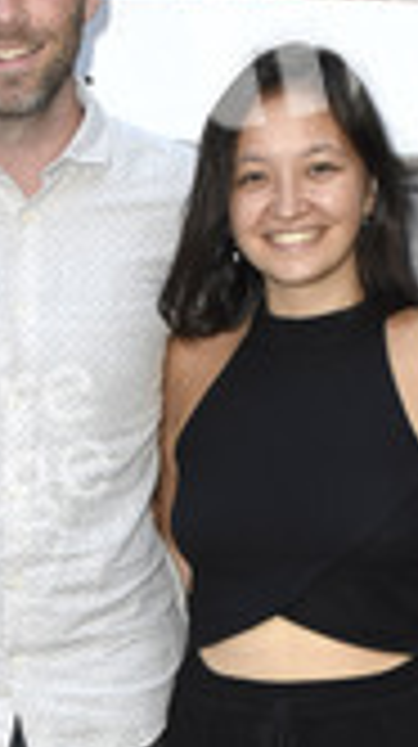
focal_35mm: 102
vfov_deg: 20.4
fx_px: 2021
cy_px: 698
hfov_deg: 11.7
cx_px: 9
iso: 800
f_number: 6.3
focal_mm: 27
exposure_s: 1/160
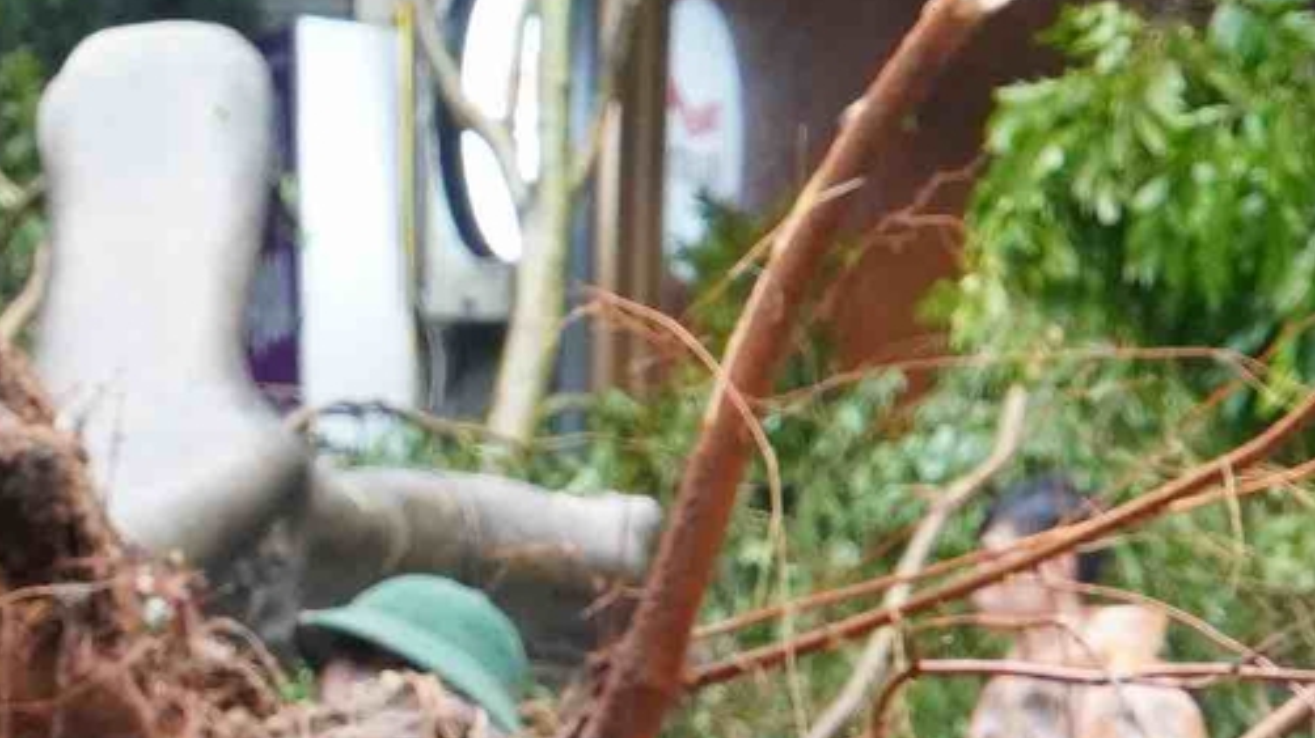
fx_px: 11189
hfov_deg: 6.7
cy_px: 696
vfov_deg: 3.8
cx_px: -10
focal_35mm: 321
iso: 1600
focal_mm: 40
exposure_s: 1/80
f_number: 7.1
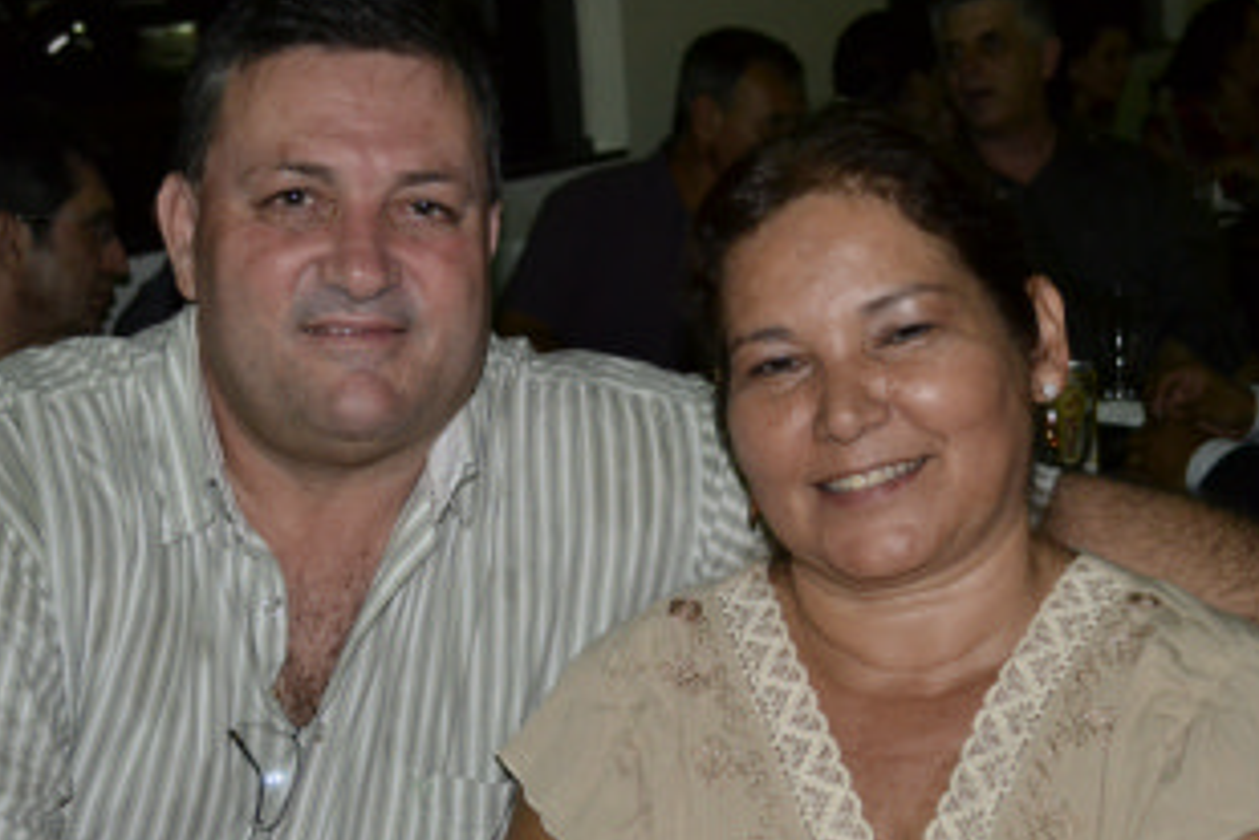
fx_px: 2029
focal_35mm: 58
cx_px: 544
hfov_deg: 34.4
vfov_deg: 23.4
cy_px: 517
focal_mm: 24
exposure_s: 1/60
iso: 1800
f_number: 4
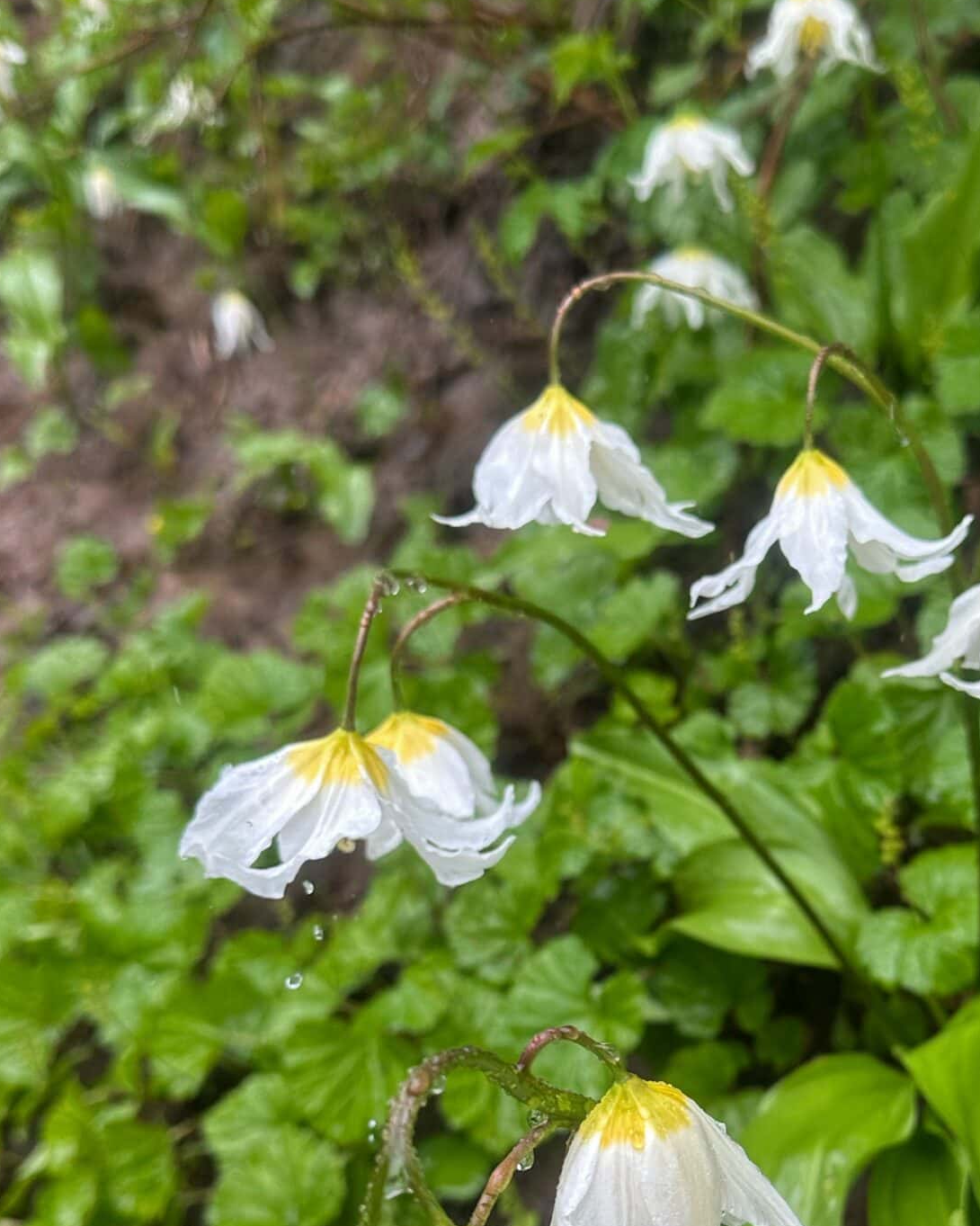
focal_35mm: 44
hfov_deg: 33.6
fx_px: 1596
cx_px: 699
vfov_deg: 41.4
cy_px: 837
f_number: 1.78
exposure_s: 1/278
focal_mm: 6.86
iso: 80
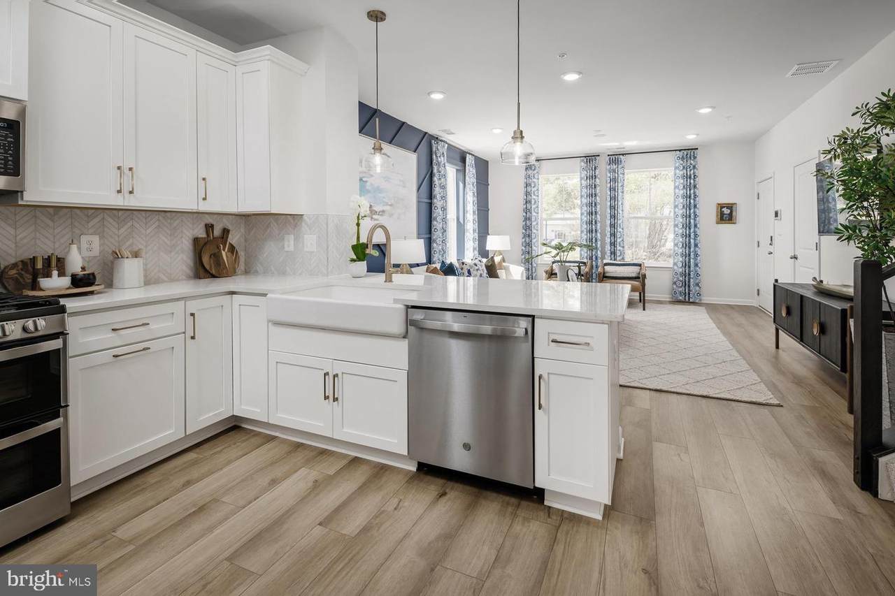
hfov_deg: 100.4
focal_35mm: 15
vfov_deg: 77.3
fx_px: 373
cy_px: 298
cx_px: 448
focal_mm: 15
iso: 100
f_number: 8
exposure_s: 1/200
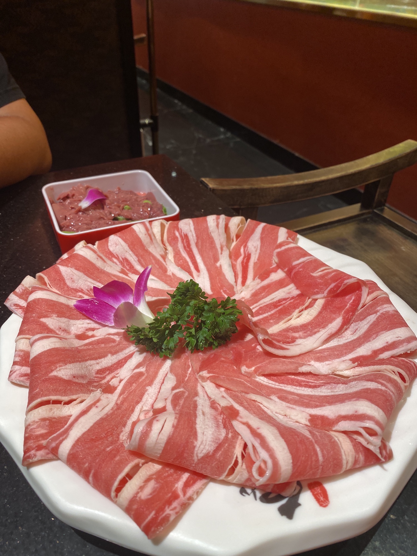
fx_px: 418
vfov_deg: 67.3
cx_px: 208
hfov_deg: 53.1
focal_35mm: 26
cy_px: 278
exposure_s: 1/100
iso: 80
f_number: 1.8
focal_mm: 4.25
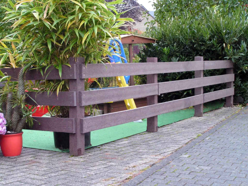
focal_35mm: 67
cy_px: 93
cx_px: 124
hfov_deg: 29.0
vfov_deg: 21.9
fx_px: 480
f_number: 3.2
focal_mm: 11.1
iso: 200
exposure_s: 1/50
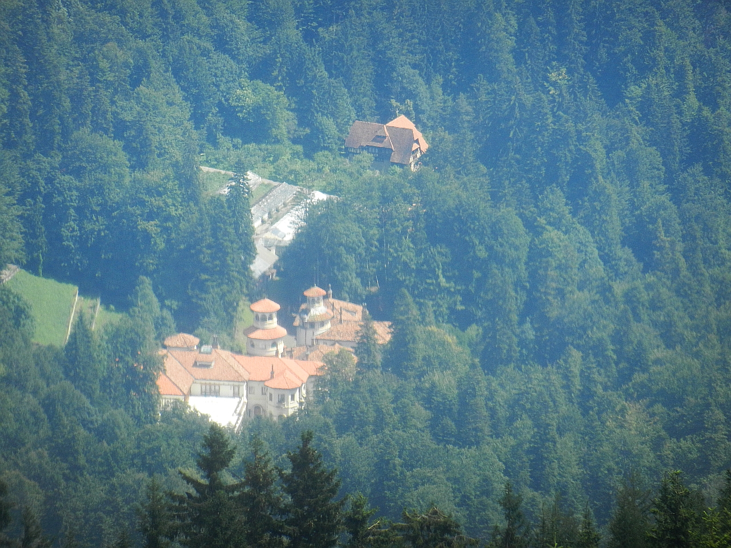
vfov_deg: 3.8
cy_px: 274
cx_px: 366
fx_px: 8194
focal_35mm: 388
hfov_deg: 5.1
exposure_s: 1/400
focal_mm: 69.8
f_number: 5.5
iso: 160
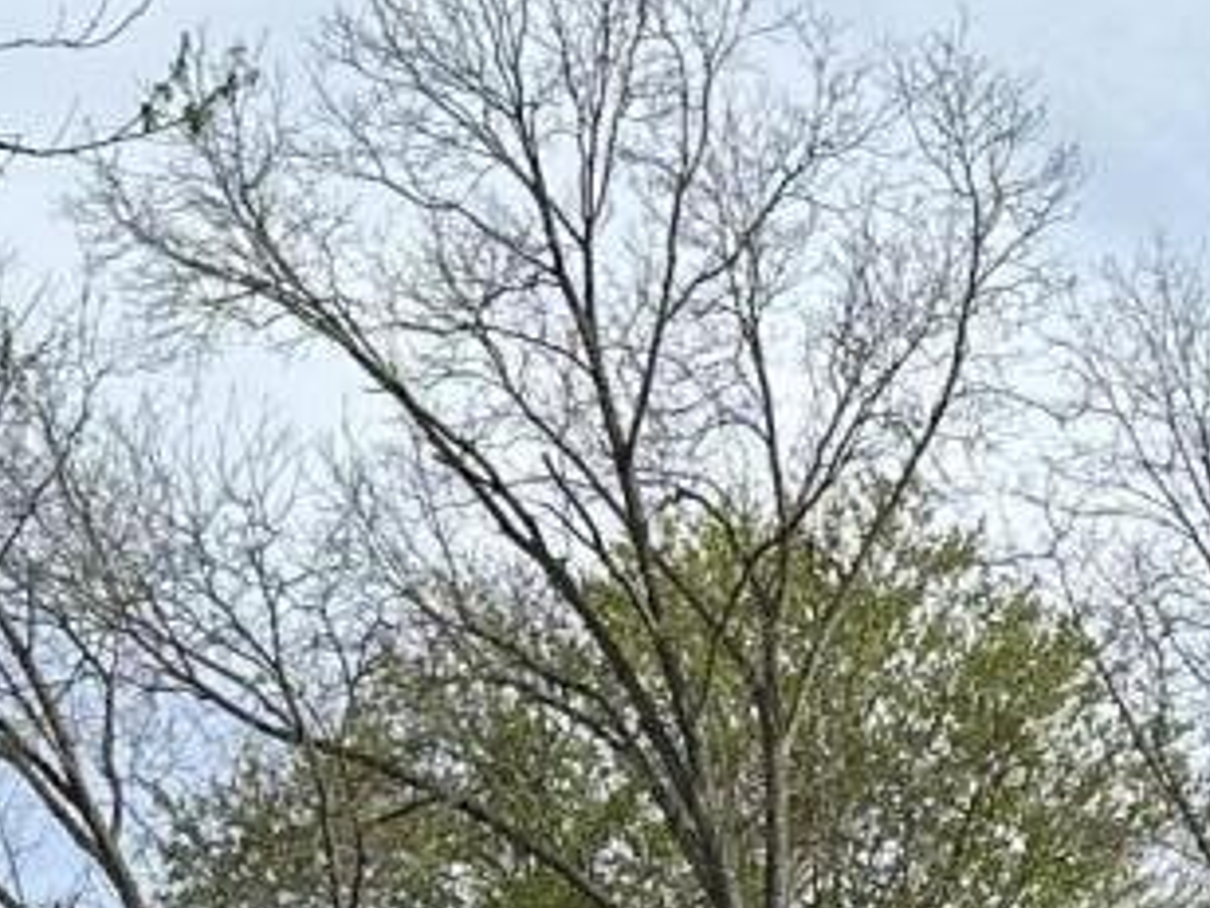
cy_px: 1360
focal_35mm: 156
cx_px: 75
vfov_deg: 9.3
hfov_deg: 12.5
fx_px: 5453
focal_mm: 6.86
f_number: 1.78
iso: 80
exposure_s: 1/3717
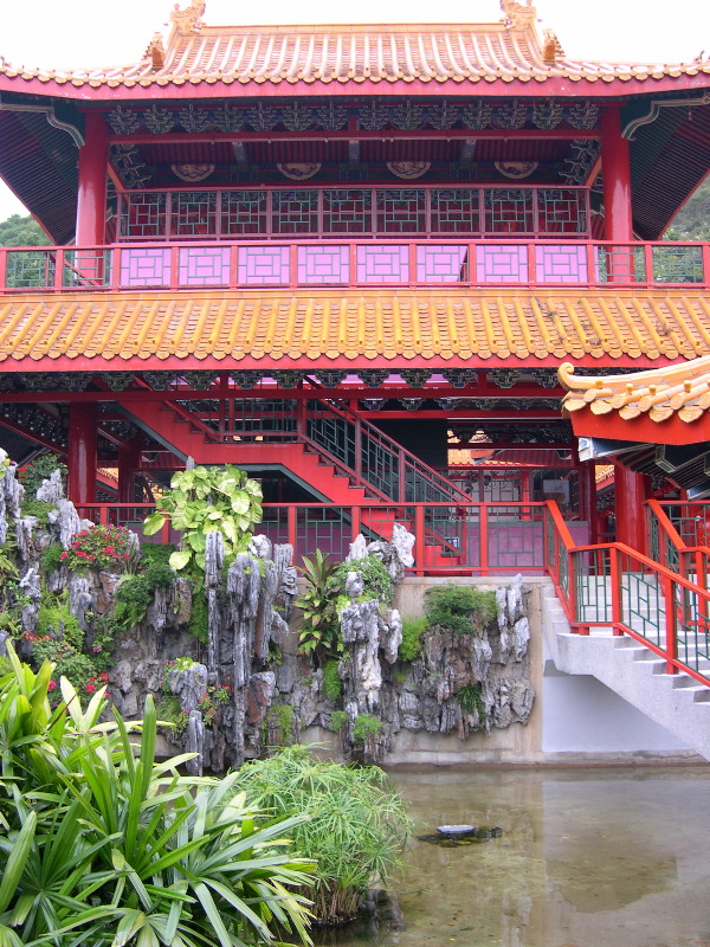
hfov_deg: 37.7
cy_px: 474
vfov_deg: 49.0
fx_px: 1039
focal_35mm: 38
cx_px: 355
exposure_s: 1/42.3
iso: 100
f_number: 2.8
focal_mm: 8
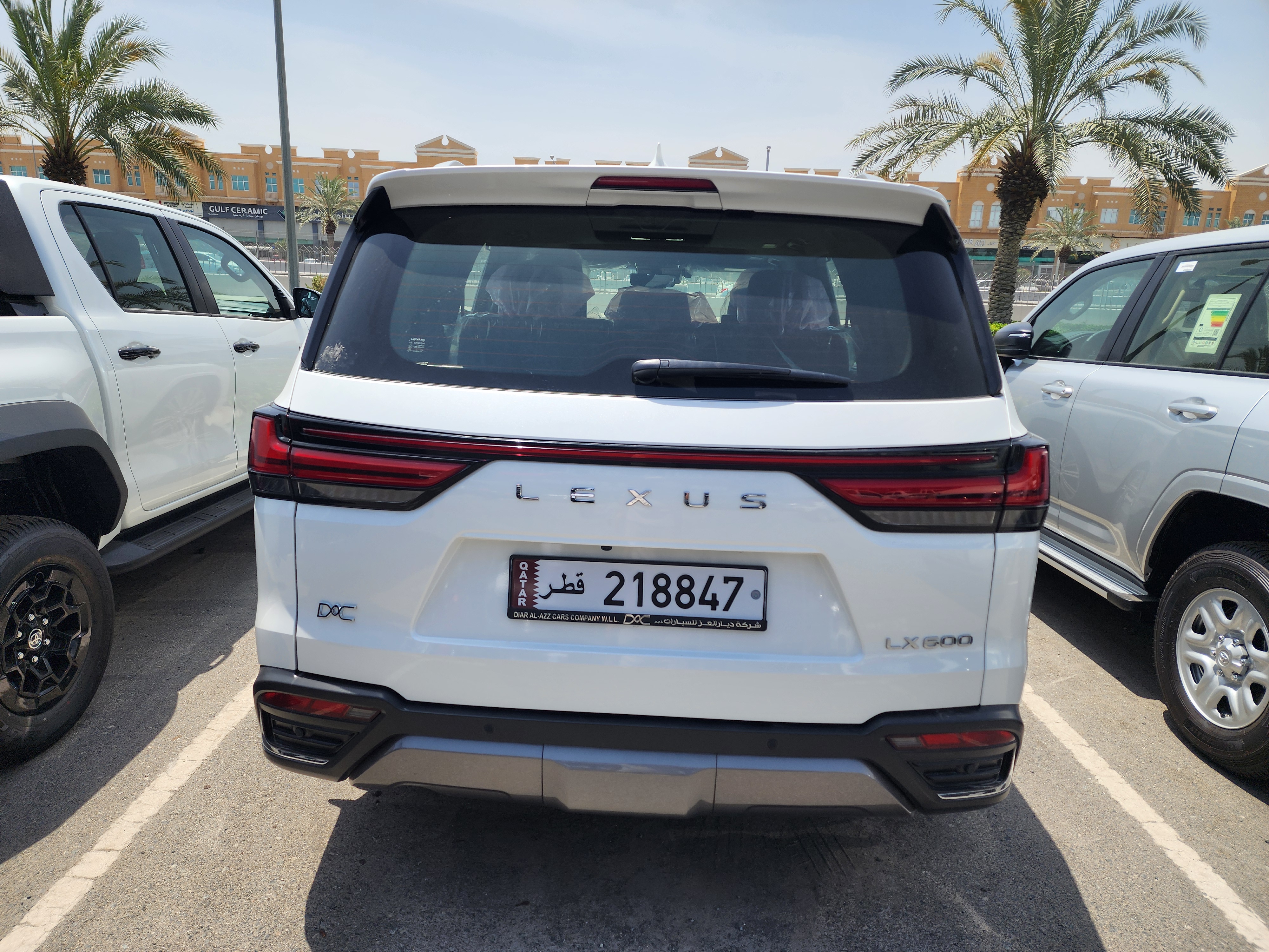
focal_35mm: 23
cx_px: 634
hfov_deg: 73.9
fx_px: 843
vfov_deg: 58.9
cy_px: 476
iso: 12
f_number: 1.8
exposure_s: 1/1061
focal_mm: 6.4
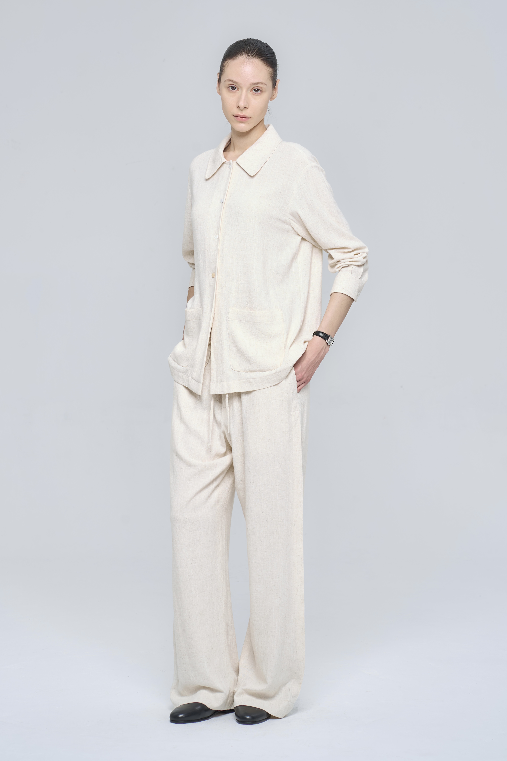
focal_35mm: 85
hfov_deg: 16.1
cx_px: 254
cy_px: 380
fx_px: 1796
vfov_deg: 23.9
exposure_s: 1/125
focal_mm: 85
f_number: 8
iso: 200
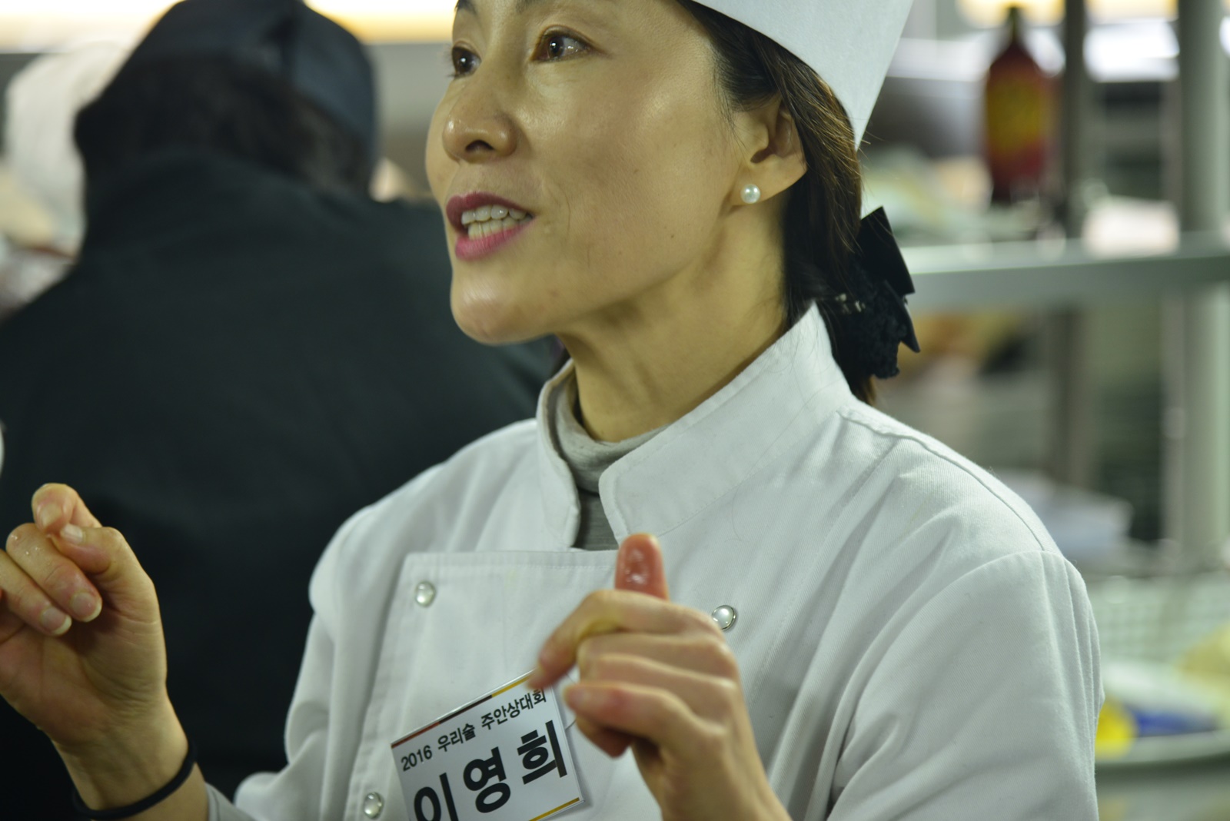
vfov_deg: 11.4
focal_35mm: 120
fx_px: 4101
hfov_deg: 17.1
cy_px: 410
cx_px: 615
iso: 800
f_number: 4.5
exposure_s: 1/30
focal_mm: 120
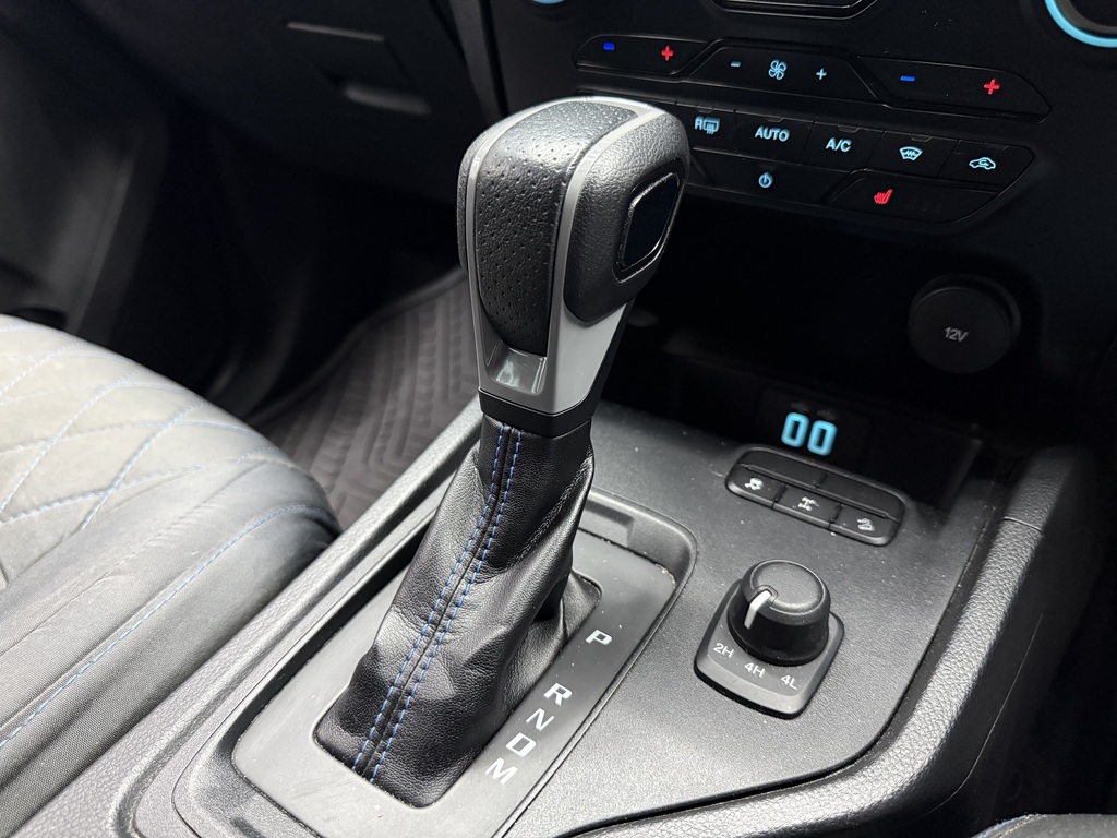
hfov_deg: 71.6
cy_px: 419
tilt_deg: -35.6
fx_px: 774
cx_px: 558
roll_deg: +3.8
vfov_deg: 56.8
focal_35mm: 24
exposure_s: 1/40
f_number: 1.78
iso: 1000
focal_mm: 6.76
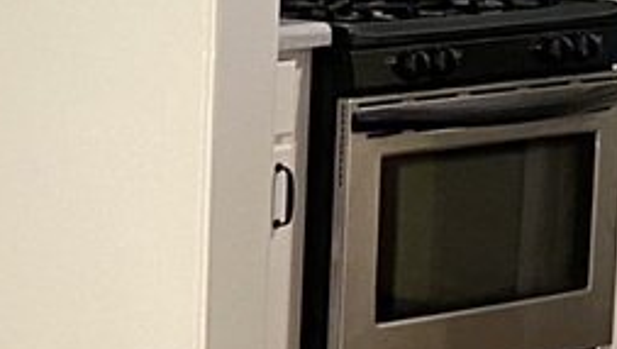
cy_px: 120
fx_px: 2637
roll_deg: +0.7
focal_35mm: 161
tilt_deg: -8.5
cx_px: -841
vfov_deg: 7.6
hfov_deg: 11.2
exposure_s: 1/60
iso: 500
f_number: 1.8
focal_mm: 4.25
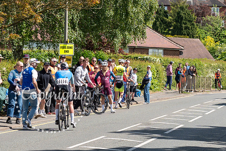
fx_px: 1106
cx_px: 44
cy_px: 107
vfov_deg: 7.8
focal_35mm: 176
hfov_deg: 11.6
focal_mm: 70
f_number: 5.6
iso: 320
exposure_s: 1/1000
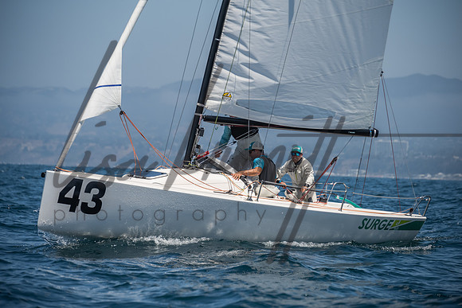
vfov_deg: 7.6
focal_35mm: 180
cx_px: 231
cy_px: 154
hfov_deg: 11.4
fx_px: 2310
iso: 400
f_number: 6.3
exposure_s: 1/1000
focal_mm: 180
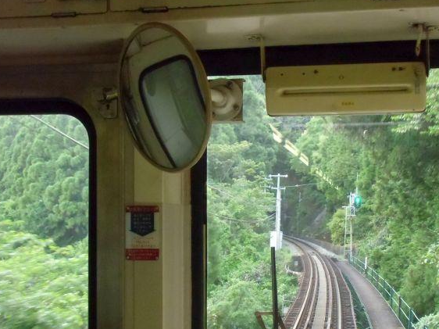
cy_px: 224
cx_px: 288
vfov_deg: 30.6
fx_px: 596
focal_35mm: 47
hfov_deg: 40.0
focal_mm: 5.9
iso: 800
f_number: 3.7
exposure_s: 1/60
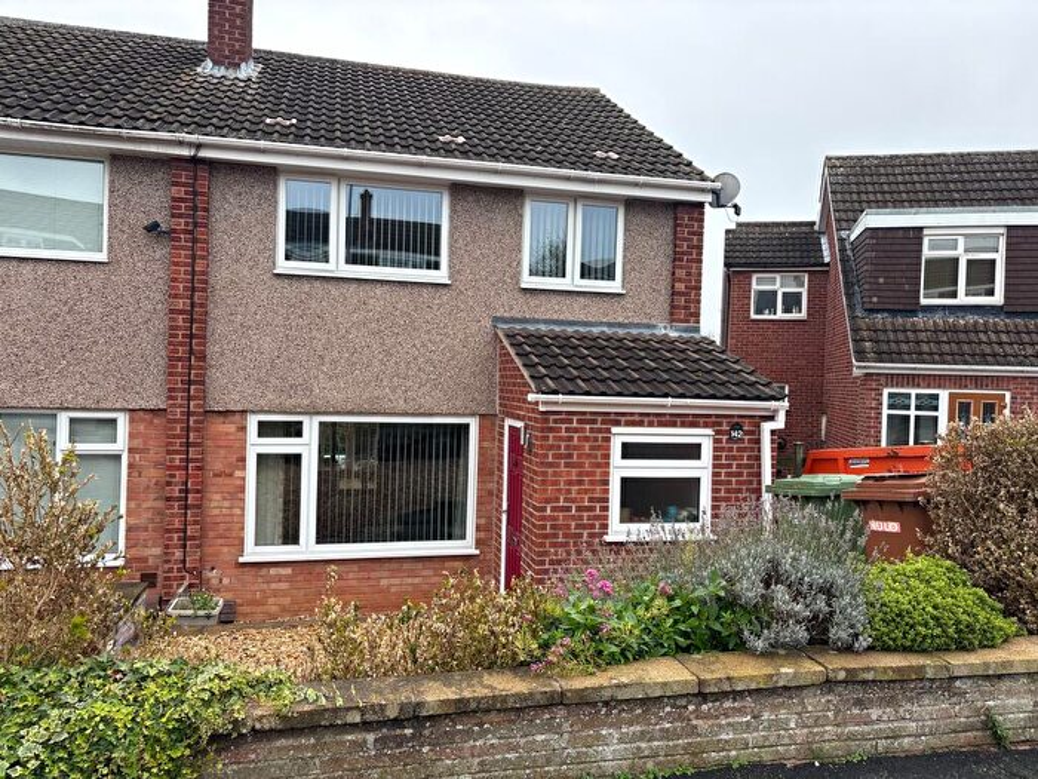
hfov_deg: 67.3
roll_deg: -1.3
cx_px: 519
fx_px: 780
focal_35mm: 26
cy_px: 390
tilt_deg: -0.8
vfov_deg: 53.1
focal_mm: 5.96
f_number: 1.6
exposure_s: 1/801
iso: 64
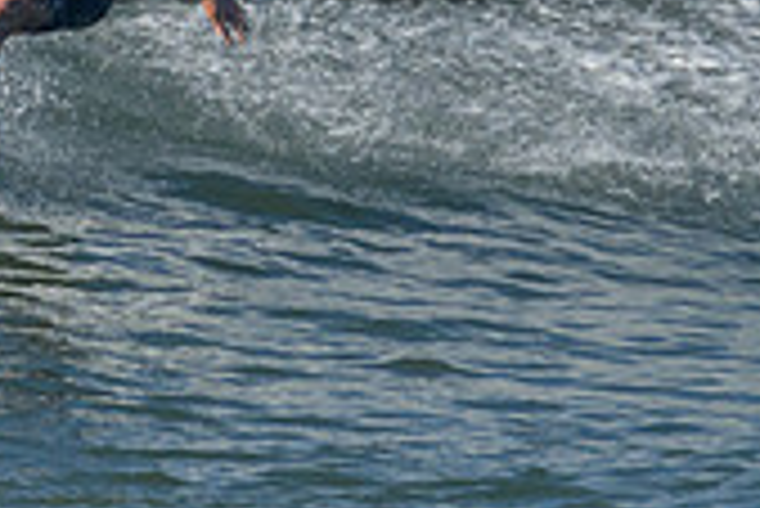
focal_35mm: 3277
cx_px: 45
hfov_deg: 0.6
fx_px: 69239
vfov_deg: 0.4
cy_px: -271
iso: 560
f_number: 11
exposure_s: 1/2000
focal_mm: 800
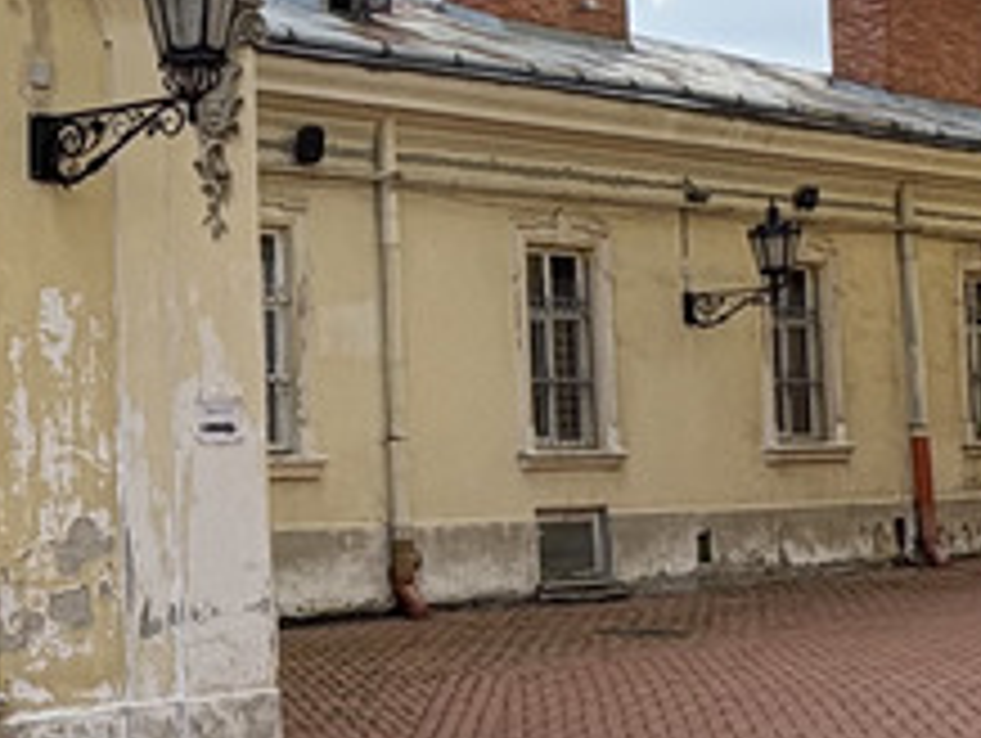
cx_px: -320
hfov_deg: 22.4
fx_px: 2185
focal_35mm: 77
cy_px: 351
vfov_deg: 19.2
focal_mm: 2.22
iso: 64
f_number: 2.2
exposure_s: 1/664
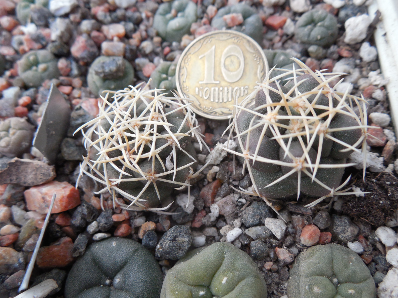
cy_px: 149
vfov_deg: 45.4
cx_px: 199
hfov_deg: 58.4
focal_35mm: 31
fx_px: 356
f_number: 3.6
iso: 220
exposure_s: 1/30
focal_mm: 5.6
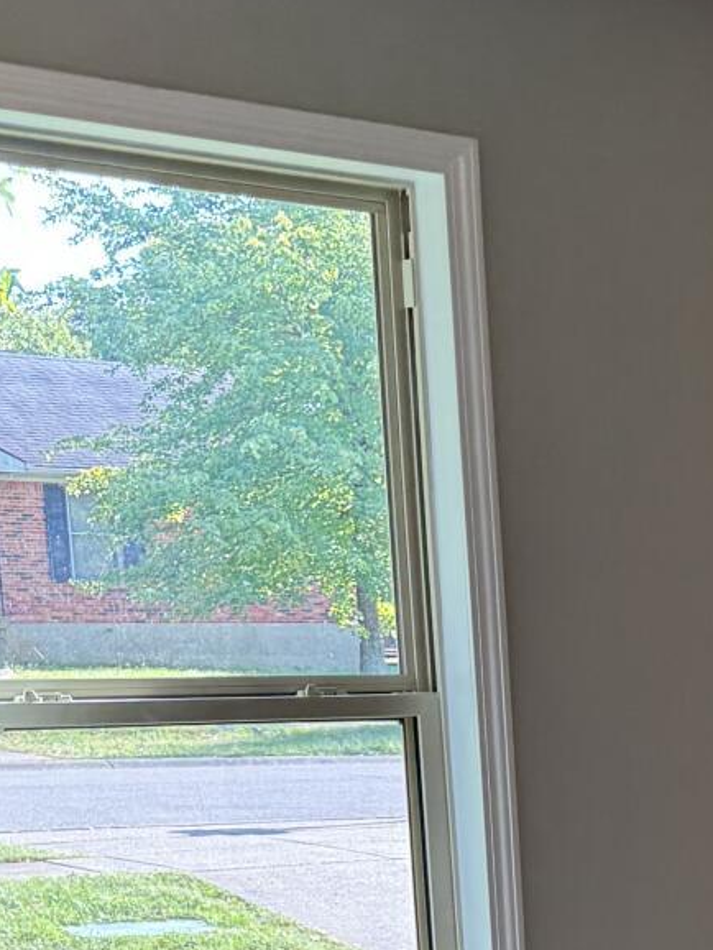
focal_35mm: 83
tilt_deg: -13.8
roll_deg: -0.3
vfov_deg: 22.0
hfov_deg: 15.8
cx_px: 1175
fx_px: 2278
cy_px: 1100
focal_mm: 6.76
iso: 160
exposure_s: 1/120
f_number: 1.78
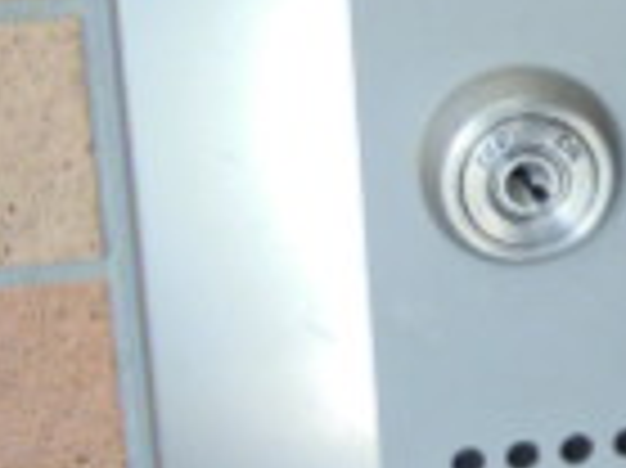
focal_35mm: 129
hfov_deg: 14.5
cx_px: 883
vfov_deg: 11.4
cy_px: 14
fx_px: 2331
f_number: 2.7
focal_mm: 5
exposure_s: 1/30
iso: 200
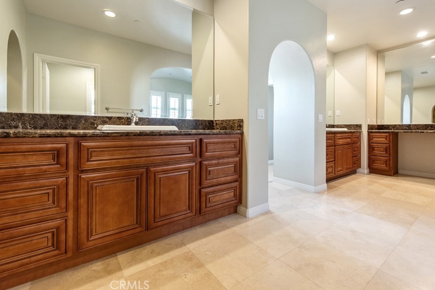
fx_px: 193
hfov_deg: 96.7
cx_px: 219
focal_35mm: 16
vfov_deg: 73.5
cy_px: 126
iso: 800
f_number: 3.5
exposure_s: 1/60
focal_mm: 14
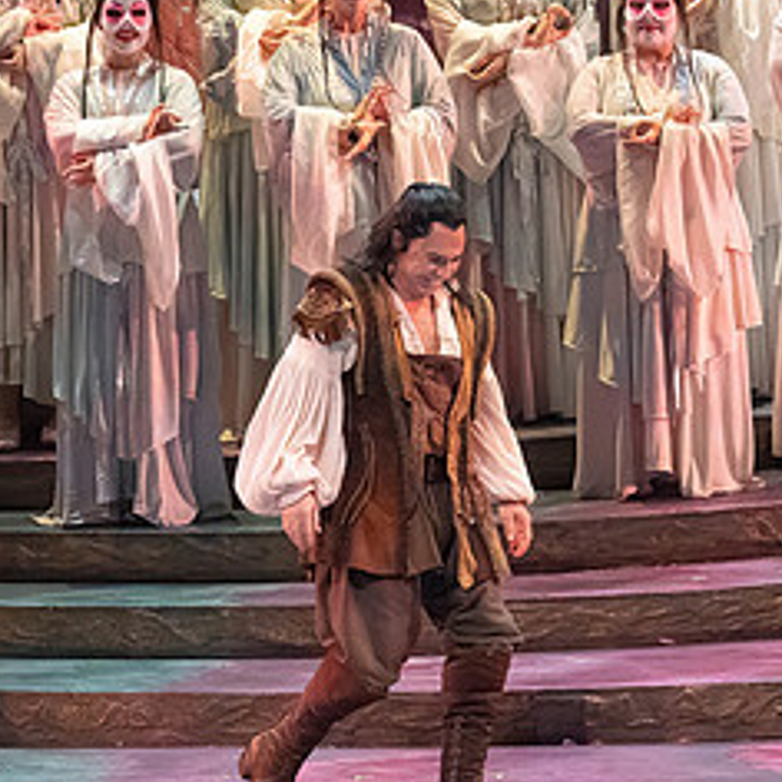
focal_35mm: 417
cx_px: 391
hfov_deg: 4.2
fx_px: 10658
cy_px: 409
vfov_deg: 4.2
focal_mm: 200
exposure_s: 1/1000
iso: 20000
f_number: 10
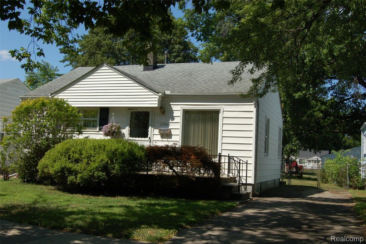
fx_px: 427
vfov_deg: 31.8
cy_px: 122
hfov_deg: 46.4
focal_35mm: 42
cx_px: 183
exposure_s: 1/500
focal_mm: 28
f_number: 11
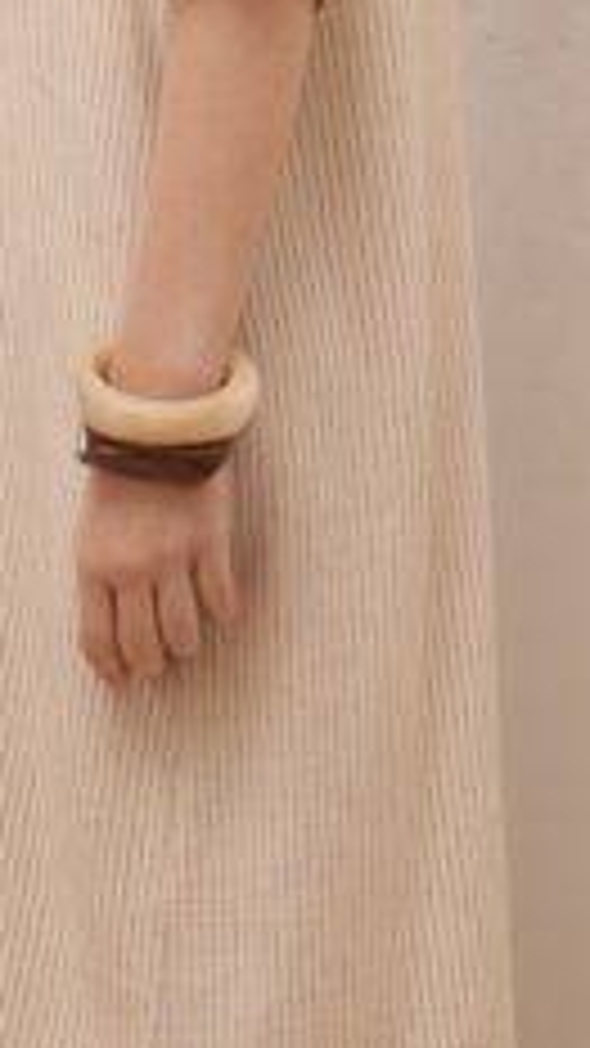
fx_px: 5620
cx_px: 252
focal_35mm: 202
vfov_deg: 10.6
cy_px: 220
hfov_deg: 6.0
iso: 640
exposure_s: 1/125
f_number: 11
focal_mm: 50
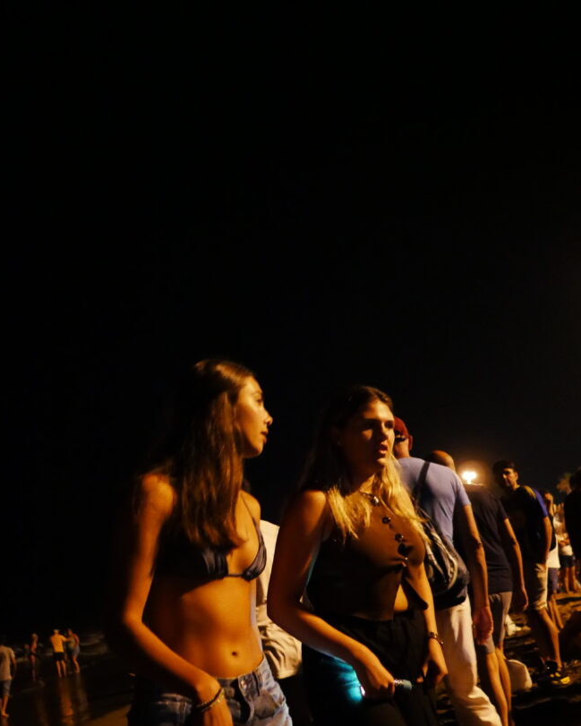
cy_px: 408
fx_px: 795
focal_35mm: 37
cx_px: 295
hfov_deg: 40.1
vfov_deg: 49.0
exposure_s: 1/125
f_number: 1.7
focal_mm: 15
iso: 6400
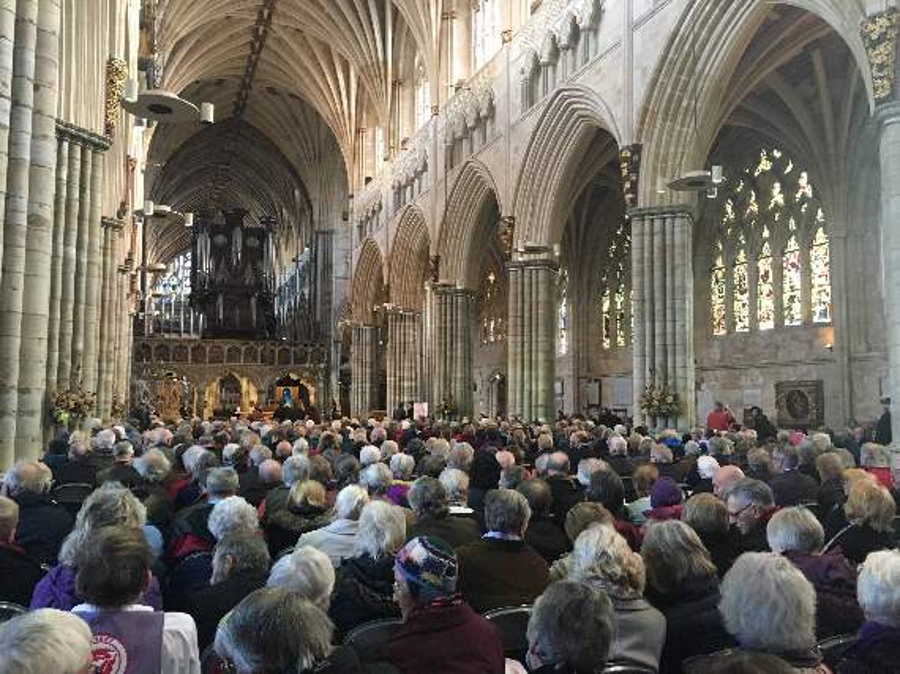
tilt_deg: +6.4
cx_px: 450
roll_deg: -1.1
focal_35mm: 29
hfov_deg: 61.7
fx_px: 754
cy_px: 337
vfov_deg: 48.2
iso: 200
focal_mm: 4.15
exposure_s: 1/33
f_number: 2.2
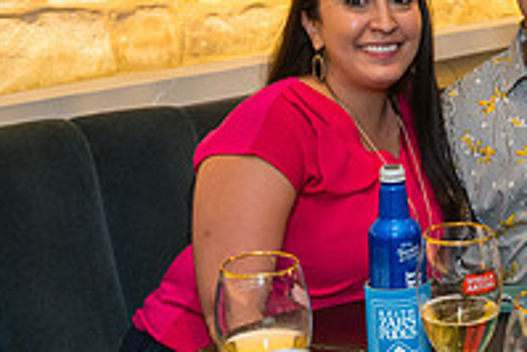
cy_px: 209
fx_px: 1172
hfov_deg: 23.5
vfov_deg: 17.1
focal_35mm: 80
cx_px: 606
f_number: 4
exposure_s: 1/160
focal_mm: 27.5
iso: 3200
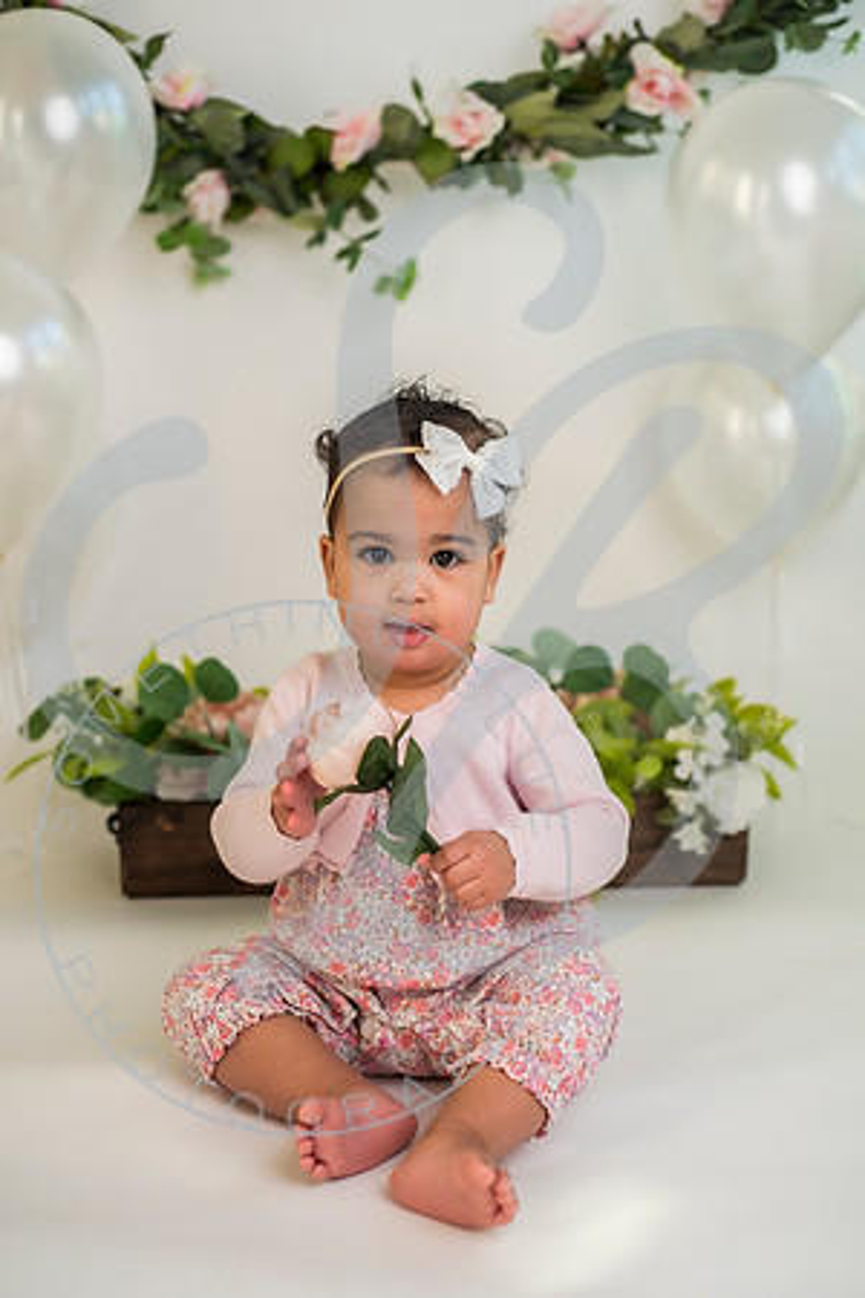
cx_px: 432
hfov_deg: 27.0
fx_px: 1802
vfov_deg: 39.6
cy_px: 649
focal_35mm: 50
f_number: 2.8
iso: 100
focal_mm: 50
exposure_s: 1/200
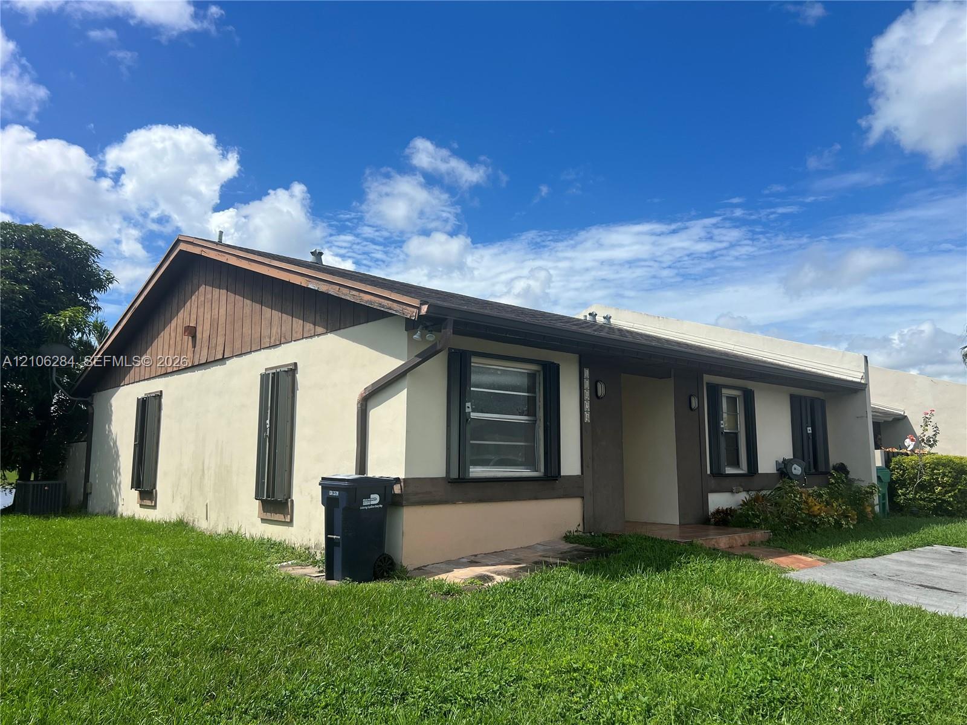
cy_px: 362
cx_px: 484
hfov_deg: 67.3
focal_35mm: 26
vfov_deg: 53.1
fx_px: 726
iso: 50
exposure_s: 1/6211
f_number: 1.5
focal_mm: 5.7
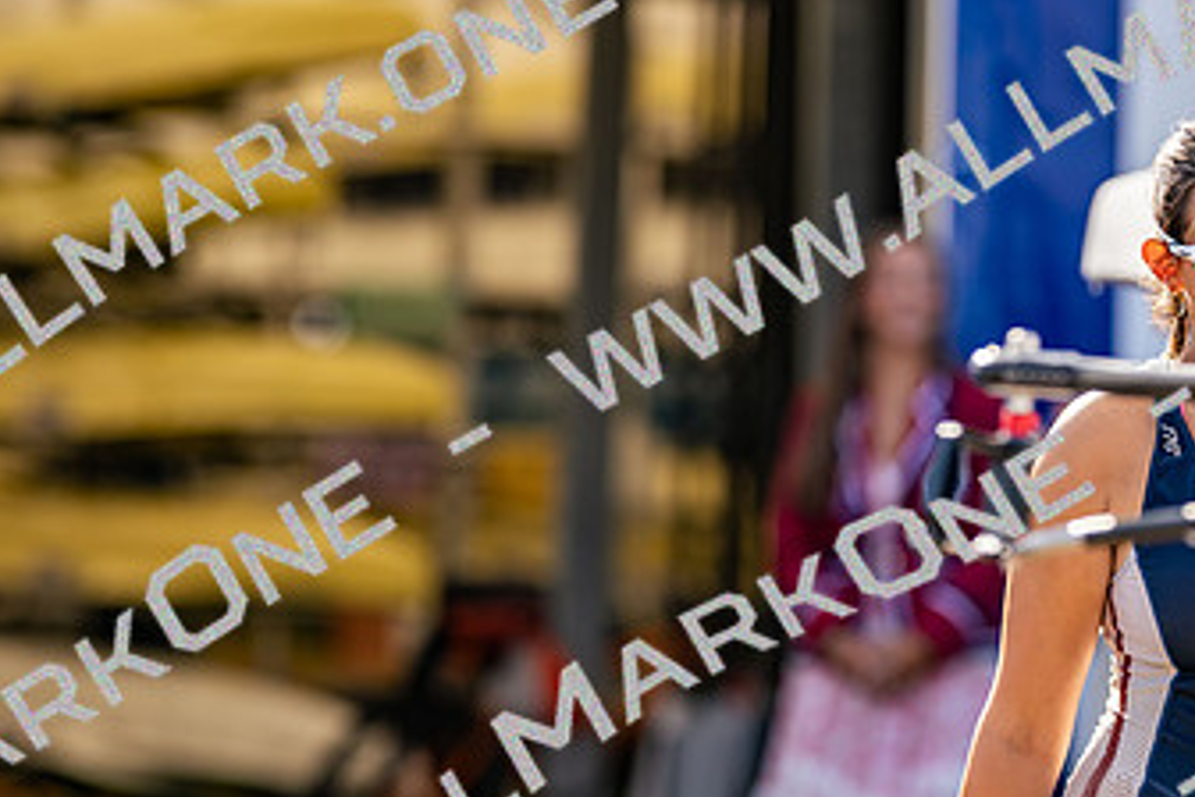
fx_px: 7734
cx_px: 989
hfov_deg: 8.8
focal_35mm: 233
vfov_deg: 5.9
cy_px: 422
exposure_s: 1/1600
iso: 64
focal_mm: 135
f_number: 1.8
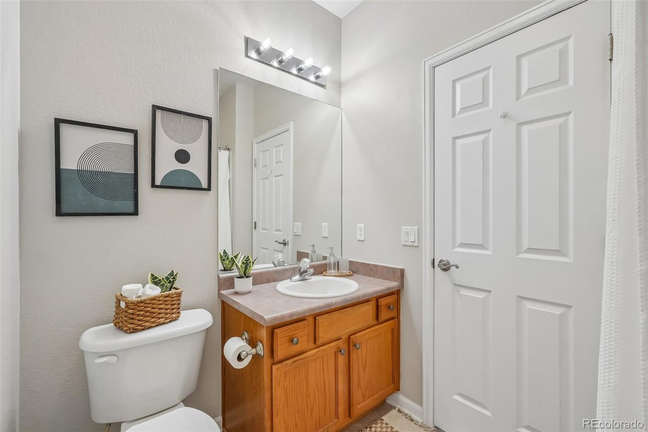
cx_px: 324
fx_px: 270
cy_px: 216
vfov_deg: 77.3
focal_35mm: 15
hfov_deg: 100.4
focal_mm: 10
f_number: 8
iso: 800
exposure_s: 1/10
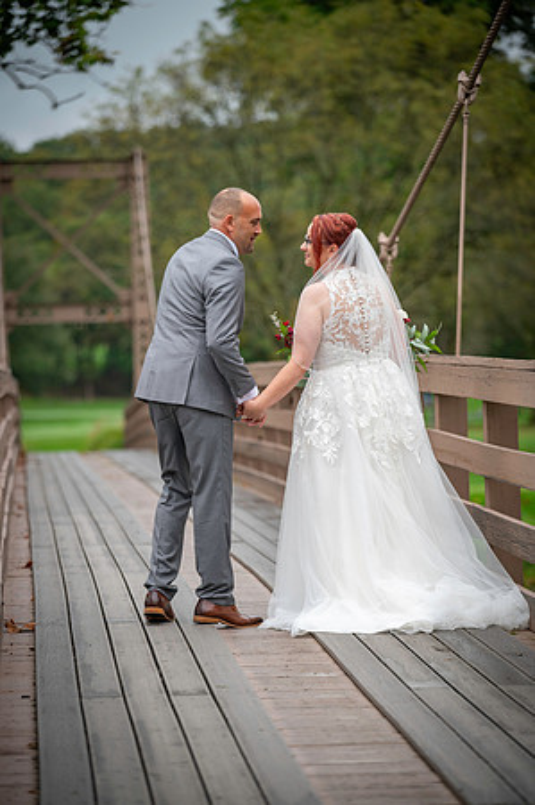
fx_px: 3016
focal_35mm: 135
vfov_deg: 15.2
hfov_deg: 10.1
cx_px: 268
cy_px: 402
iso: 80
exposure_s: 1/125
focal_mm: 135
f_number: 3.2
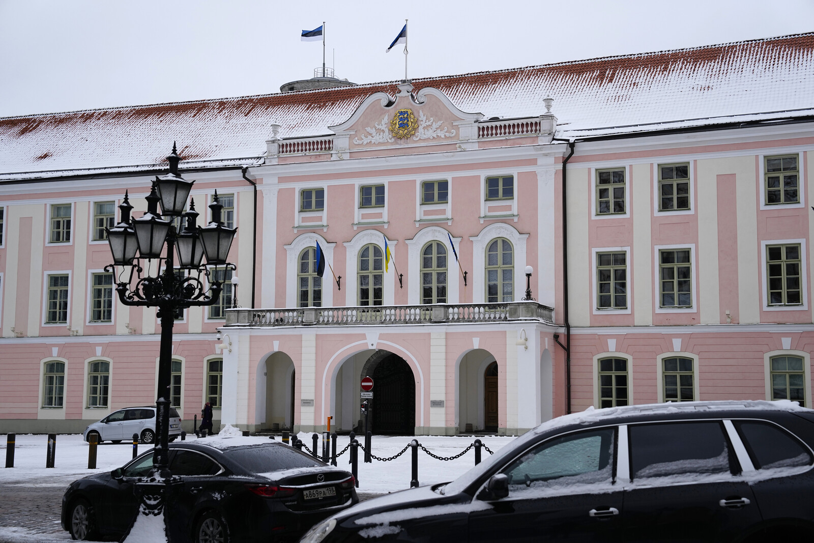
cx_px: 407
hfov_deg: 38.2
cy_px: 272
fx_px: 1176
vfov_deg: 26.0
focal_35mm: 52
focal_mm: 52
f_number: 4.5
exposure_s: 1/1000
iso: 320
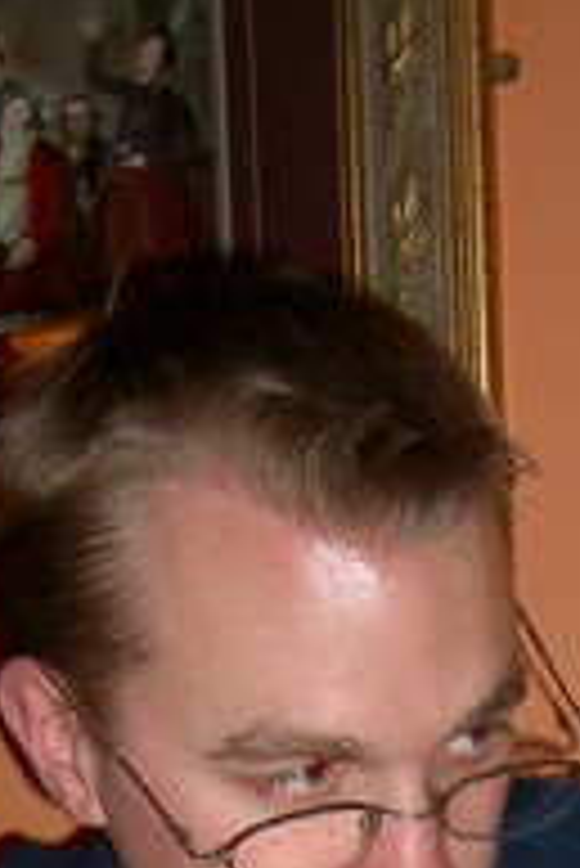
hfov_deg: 12.2
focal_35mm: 112
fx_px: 2702
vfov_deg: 16.8
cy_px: 1250
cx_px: 393
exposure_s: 1/40
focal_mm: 5.8
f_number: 2.6
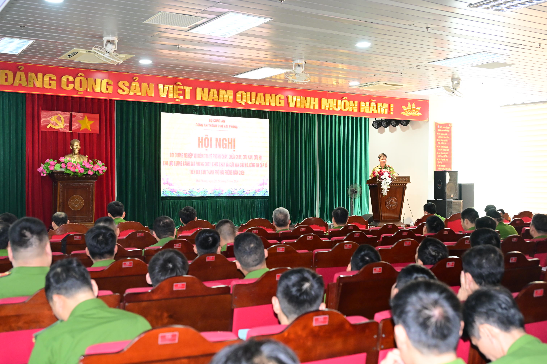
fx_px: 638
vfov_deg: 31.9
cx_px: 274
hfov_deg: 46.4
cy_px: 182
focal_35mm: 42
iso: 5000
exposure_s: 1/160
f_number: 4
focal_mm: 42
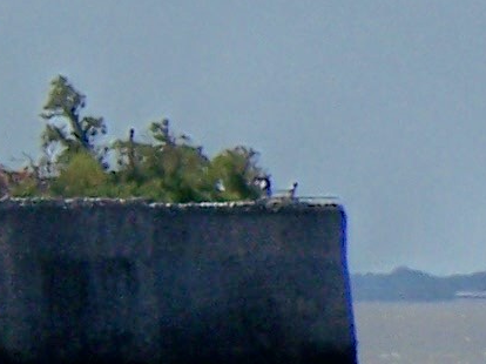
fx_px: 13891
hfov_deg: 2.0
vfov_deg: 1.5
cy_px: -127
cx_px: -983
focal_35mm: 990
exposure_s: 1/750
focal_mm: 26.4
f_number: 6.3
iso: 80
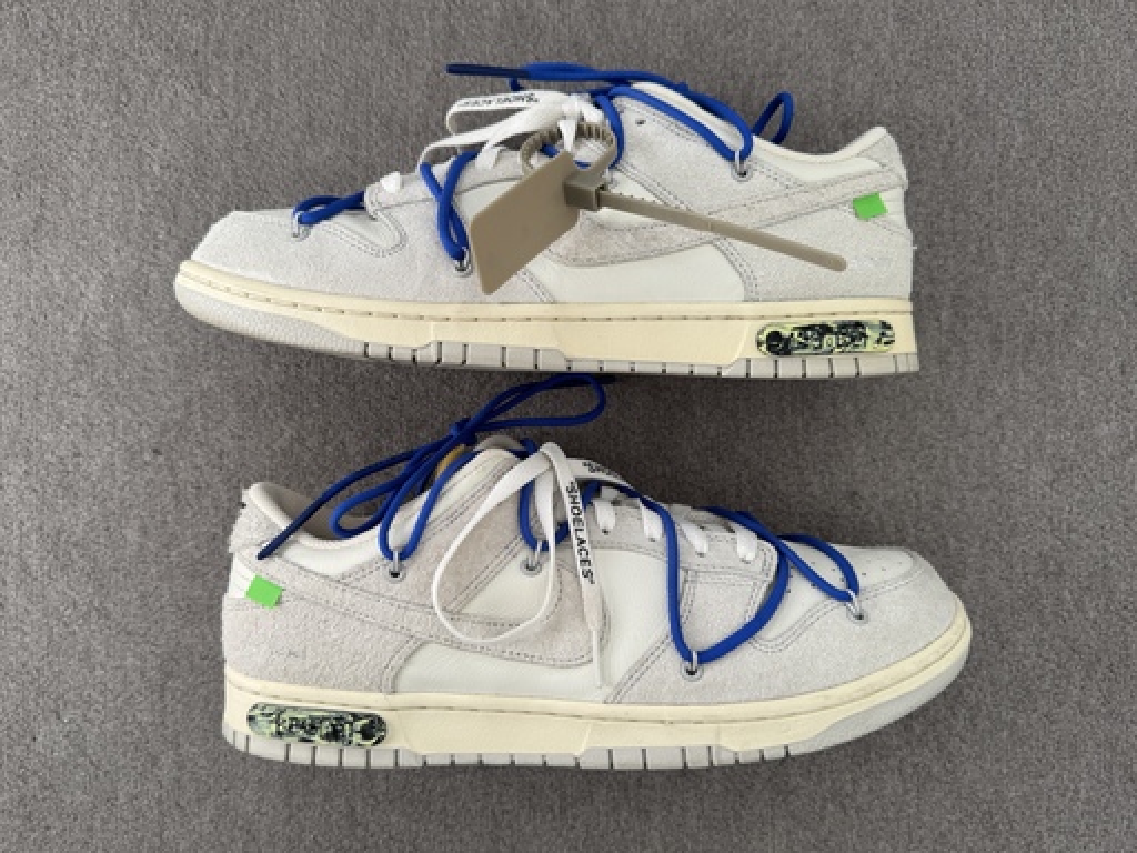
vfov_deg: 56.8
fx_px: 788
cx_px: 568
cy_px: 426
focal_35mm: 24
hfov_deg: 71.6
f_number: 1.78
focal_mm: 6.76
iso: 64
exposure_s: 1/145
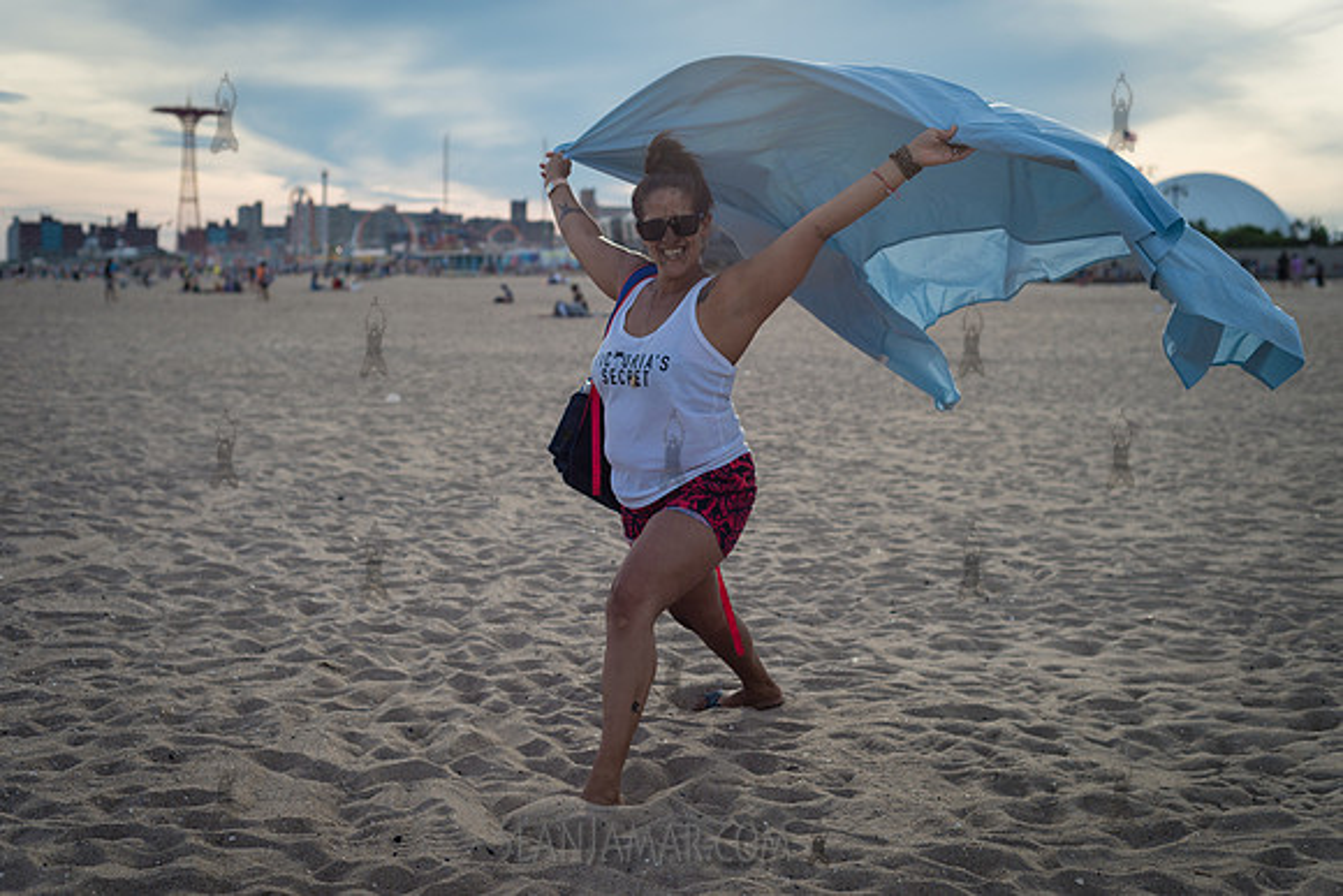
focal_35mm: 50
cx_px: 672
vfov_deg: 27.0
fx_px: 1866
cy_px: 448
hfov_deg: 39.6
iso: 100
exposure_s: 1/1250
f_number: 3.5
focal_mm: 50
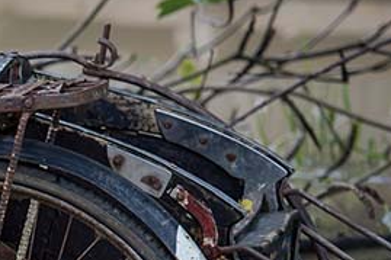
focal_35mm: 464
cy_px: 269
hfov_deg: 4.4
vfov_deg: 3.0
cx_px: -241
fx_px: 5036
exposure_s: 1/400
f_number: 4.5
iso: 800
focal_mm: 130
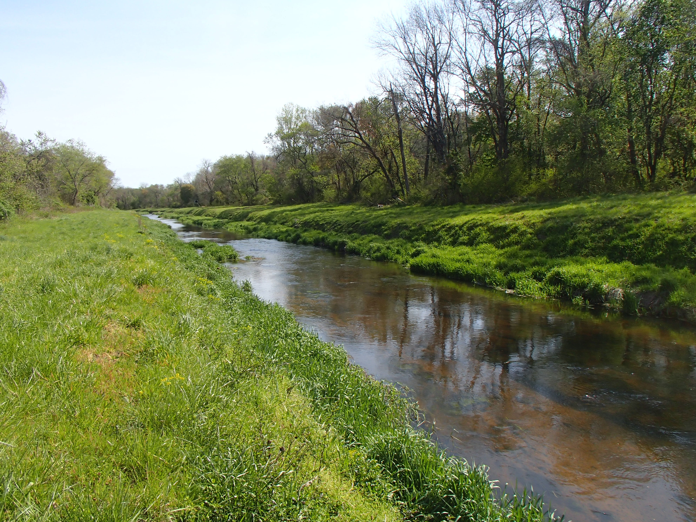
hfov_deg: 63.4
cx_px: 348
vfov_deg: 49.7
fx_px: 563
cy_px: 261
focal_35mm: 28
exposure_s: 1/640
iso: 100
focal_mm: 5
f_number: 3.9
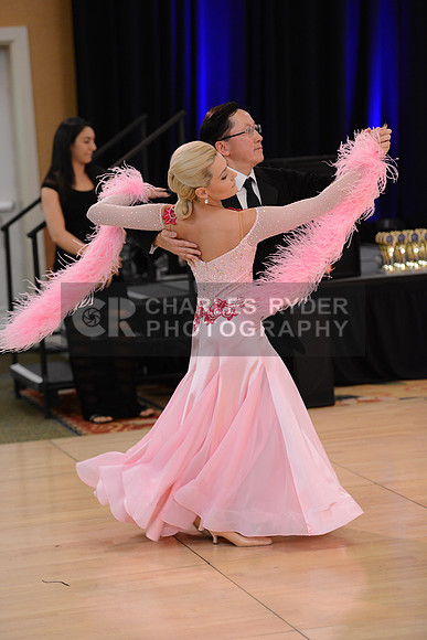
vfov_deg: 18.3
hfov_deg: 12.2
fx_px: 1991
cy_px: 320
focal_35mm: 112
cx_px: 214
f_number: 2.8
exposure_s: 1/250
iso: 2500
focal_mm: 112
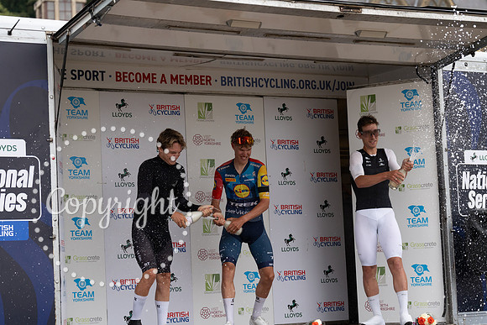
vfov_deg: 15.5
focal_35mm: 88
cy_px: 162
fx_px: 1191
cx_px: 244
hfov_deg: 23.1
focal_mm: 88
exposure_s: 1/1000
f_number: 3.5
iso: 1600
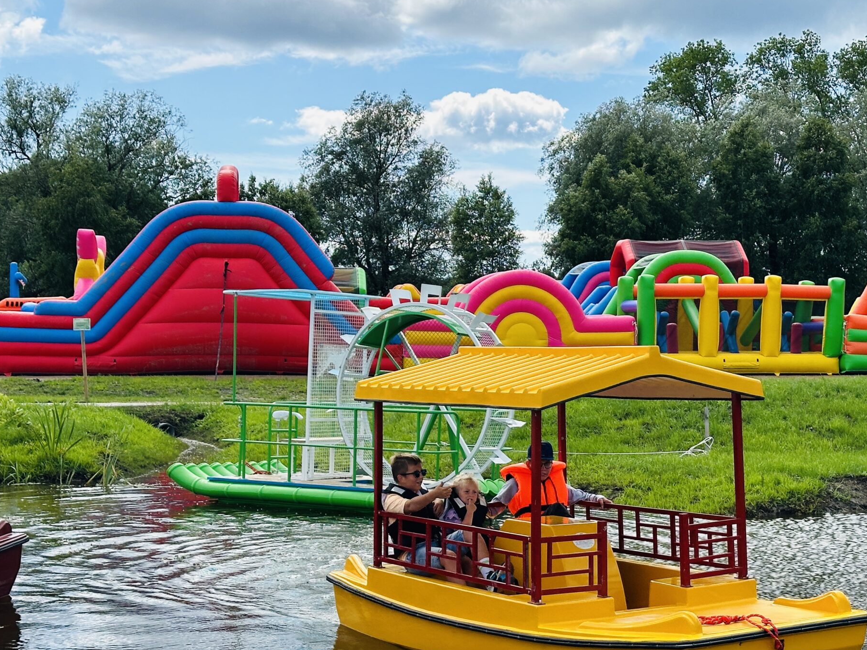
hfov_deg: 28.4
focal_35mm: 68
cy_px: 402
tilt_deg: -1.5
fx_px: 1703
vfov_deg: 21.6
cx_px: 579
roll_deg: +0.0
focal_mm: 6.86
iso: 64
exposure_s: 1/3257
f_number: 1.78
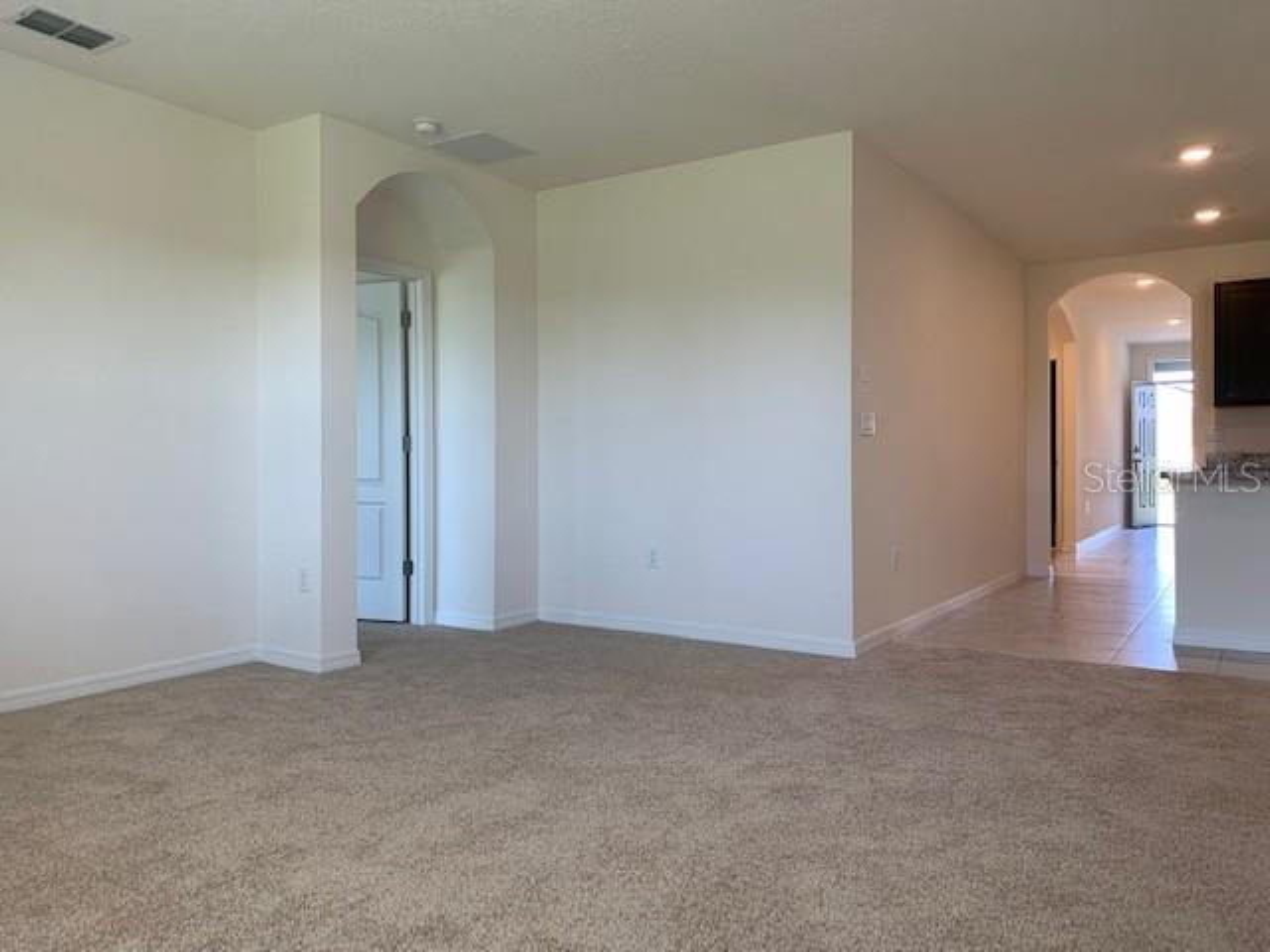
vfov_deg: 53.1
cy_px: 476
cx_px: 635
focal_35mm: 26
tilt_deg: +0.6
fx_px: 954
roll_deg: +0.9
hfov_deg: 67.3
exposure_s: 1/120
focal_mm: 4.25
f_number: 1.8
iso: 64
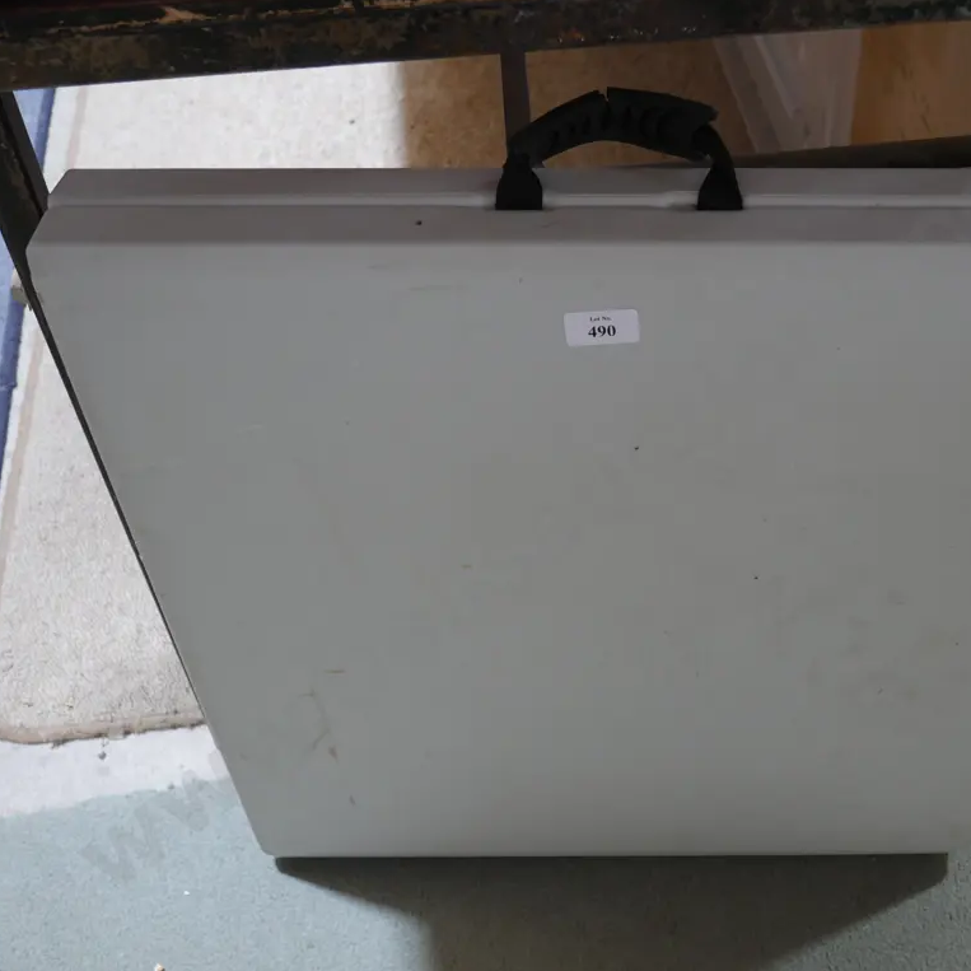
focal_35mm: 38
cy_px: 484
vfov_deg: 43.9
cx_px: 613
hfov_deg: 43.5
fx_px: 1206
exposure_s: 1/60
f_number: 3.6
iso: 800
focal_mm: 16
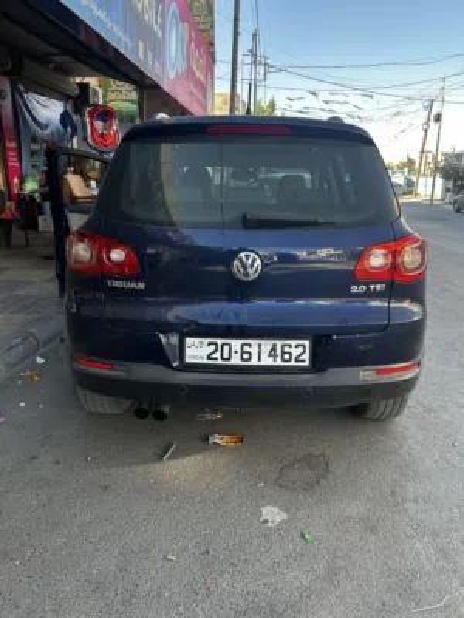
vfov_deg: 67.3
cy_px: 309
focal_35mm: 26
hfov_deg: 53.1
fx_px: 465
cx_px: 232
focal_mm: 5.7
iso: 50
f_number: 1.5
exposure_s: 1/330
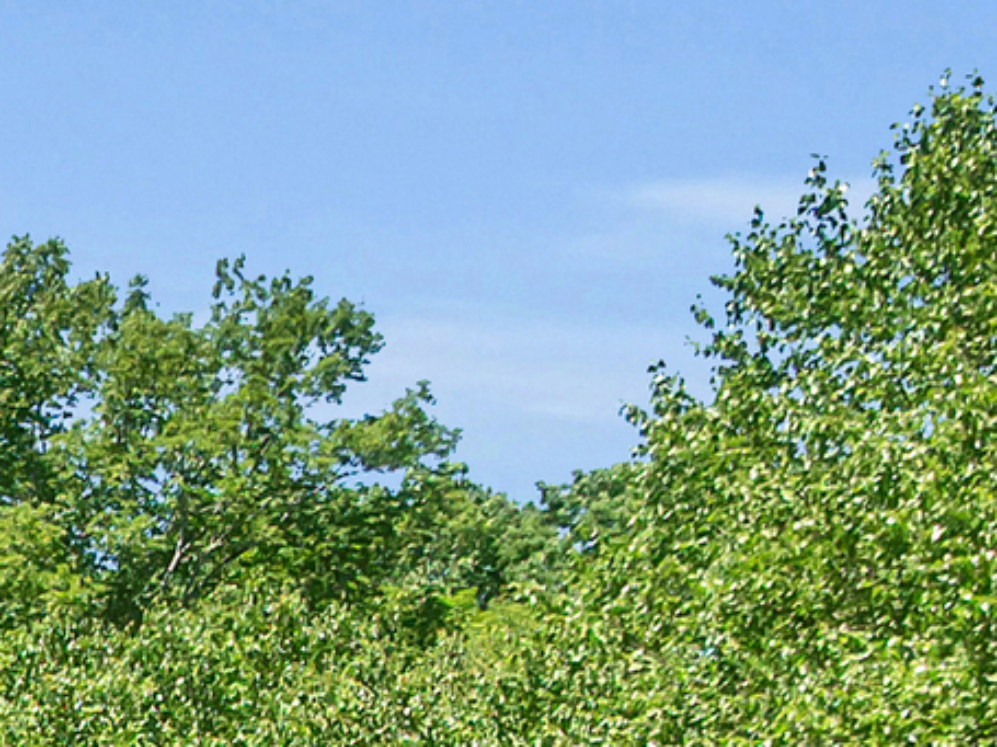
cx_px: -1080
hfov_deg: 11.0
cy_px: 2352
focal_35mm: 162
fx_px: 4665
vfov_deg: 7.8
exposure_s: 1/60
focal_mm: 12.29
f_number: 5.6
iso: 100
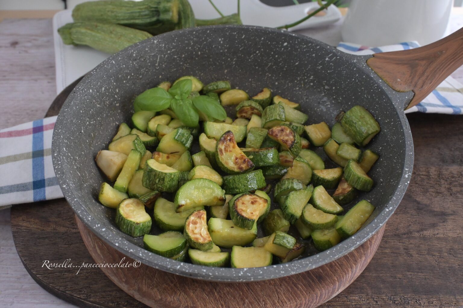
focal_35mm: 36
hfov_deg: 53.2
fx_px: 463
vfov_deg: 36.8
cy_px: 154
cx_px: 232
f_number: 7.1
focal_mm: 24.5
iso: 2500
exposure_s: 1/60
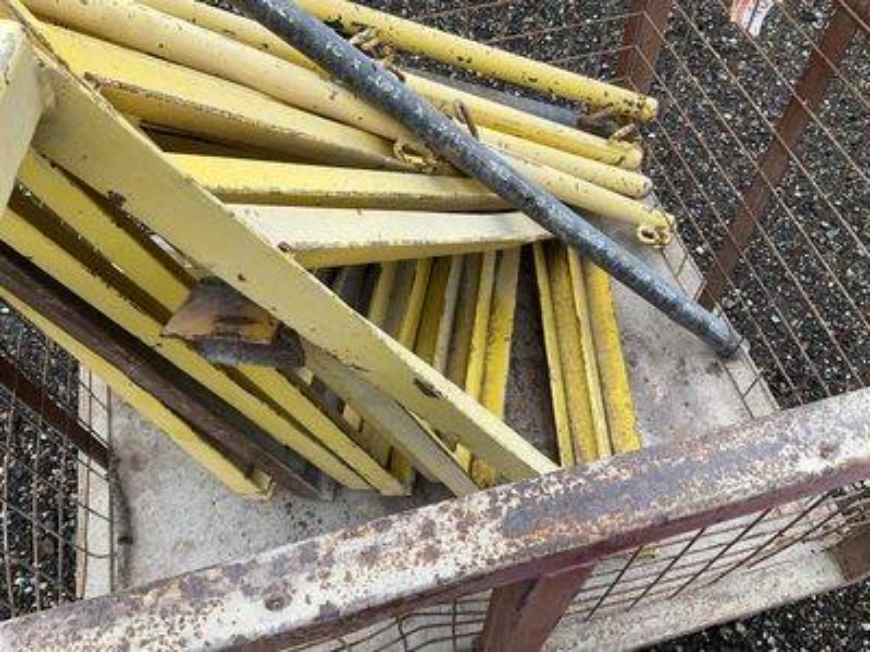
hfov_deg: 61.7
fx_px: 729
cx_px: 435
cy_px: 326
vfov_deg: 48.2
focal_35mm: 29
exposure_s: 1/397
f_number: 1.8
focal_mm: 3
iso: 25
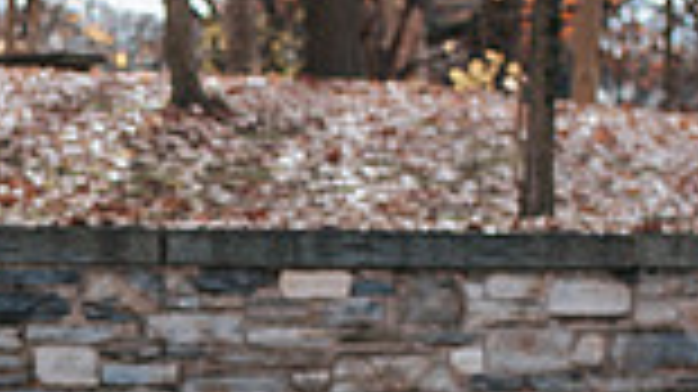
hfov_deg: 13.1
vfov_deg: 7.6
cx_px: -185
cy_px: 447
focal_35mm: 159
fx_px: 2941
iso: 360
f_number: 3.2
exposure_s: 1/640
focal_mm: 35
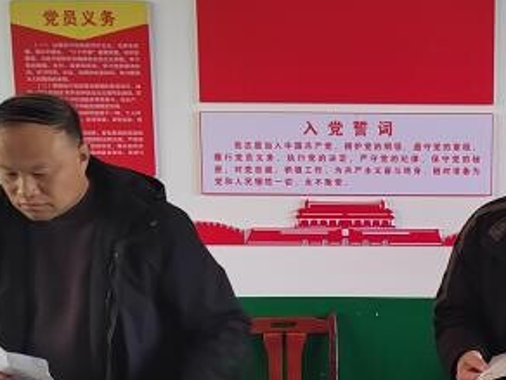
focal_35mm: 63
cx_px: 437
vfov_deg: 23.1
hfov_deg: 29.7
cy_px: 267
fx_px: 921
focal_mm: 5.52
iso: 2209
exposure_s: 1/100
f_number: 1.9
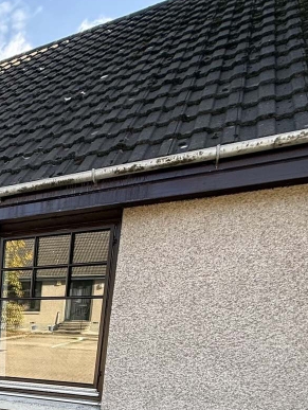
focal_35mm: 37
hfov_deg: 27.2
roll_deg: +0.0
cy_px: 399
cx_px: -153
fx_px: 438
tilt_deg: -11.6
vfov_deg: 43.7
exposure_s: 1/274
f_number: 2.2
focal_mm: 2.22
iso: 64
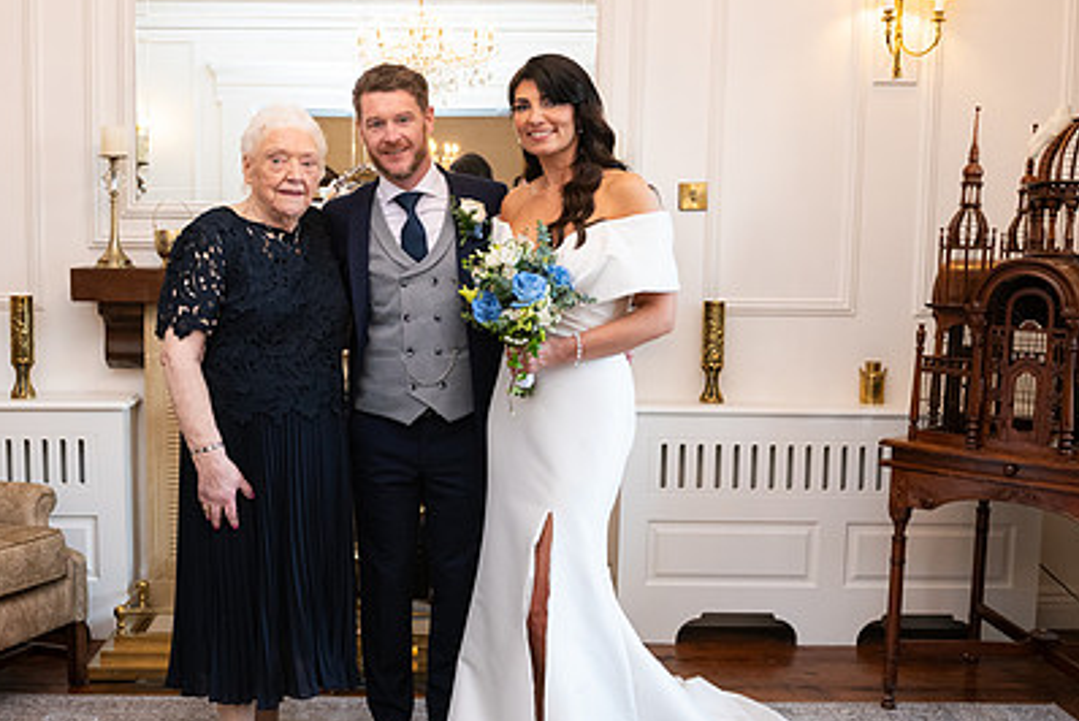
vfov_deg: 33.5
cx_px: 401
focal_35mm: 40
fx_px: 1200
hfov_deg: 48.0
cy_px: 373
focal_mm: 27
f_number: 5
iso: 640
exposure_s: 1/160
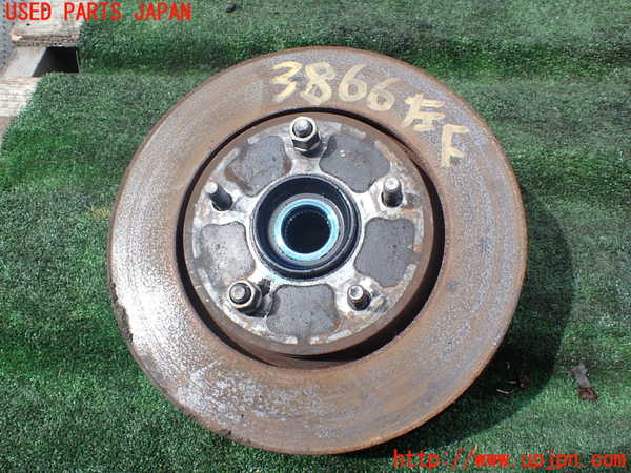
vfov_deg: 46.8
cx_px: 316
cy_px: 236
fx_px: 547
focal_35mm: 30
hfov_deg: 60.0
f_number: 3.2
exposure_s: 1/800
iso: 100
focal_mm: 5.4
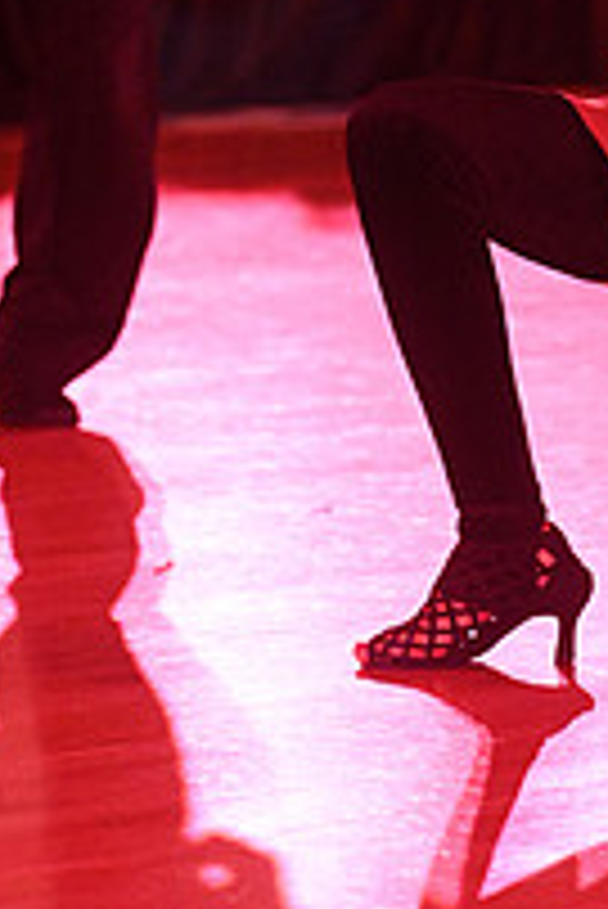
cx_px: 822
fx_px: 9812
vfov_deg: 5.3
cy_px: -274
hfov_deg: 3.5
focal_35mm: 388
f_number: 4
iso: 6400
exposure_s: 1/400
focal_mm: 135
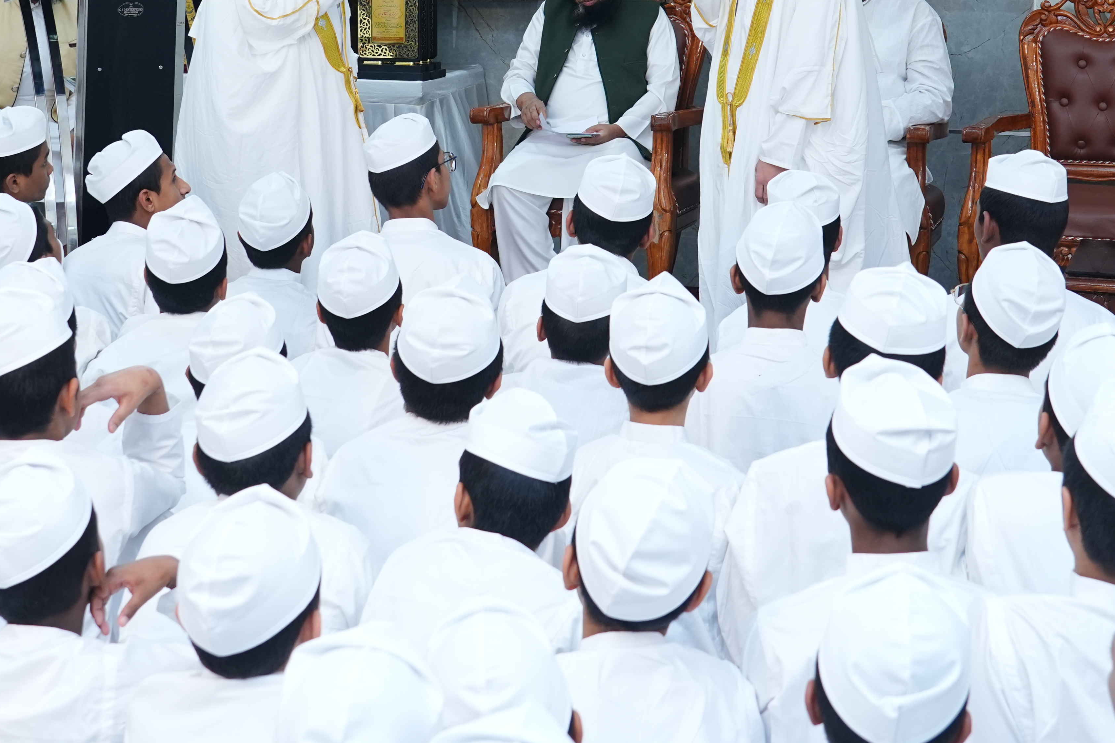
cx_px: 521
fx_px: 2106
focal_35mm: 68
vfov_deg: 19.5
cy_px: 38
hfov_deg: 29.6
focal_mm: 33
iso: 1000
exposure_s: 1/160
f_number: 5
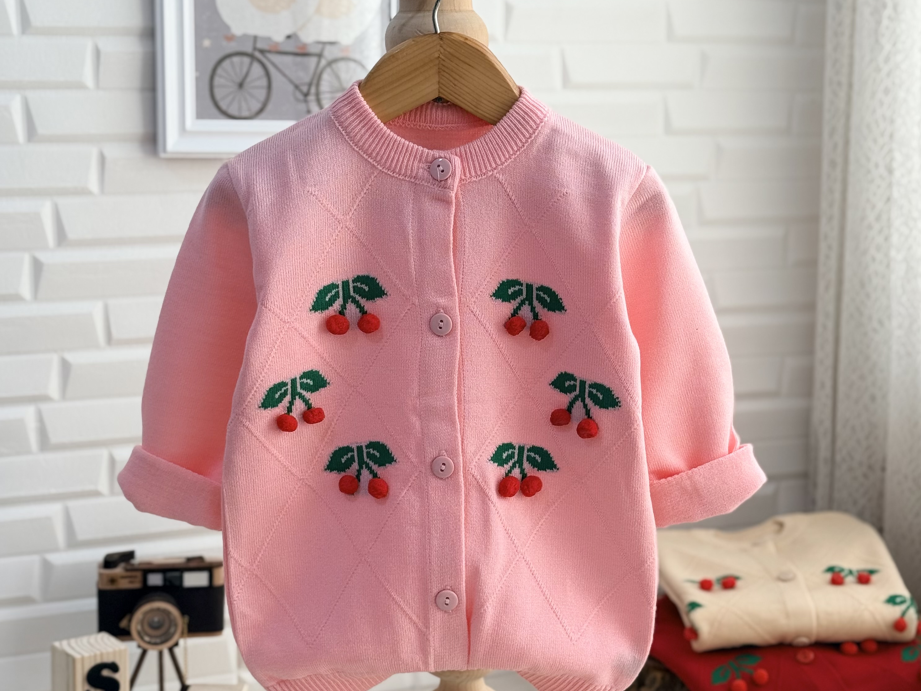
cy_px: 357
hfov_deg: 29.8
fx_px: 1729
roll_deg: -0.3
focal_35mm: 65
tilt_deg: -8.8
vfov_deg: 22.6
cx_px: 458
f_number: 1.78
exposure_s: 1/147
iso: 50
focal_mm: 6.76
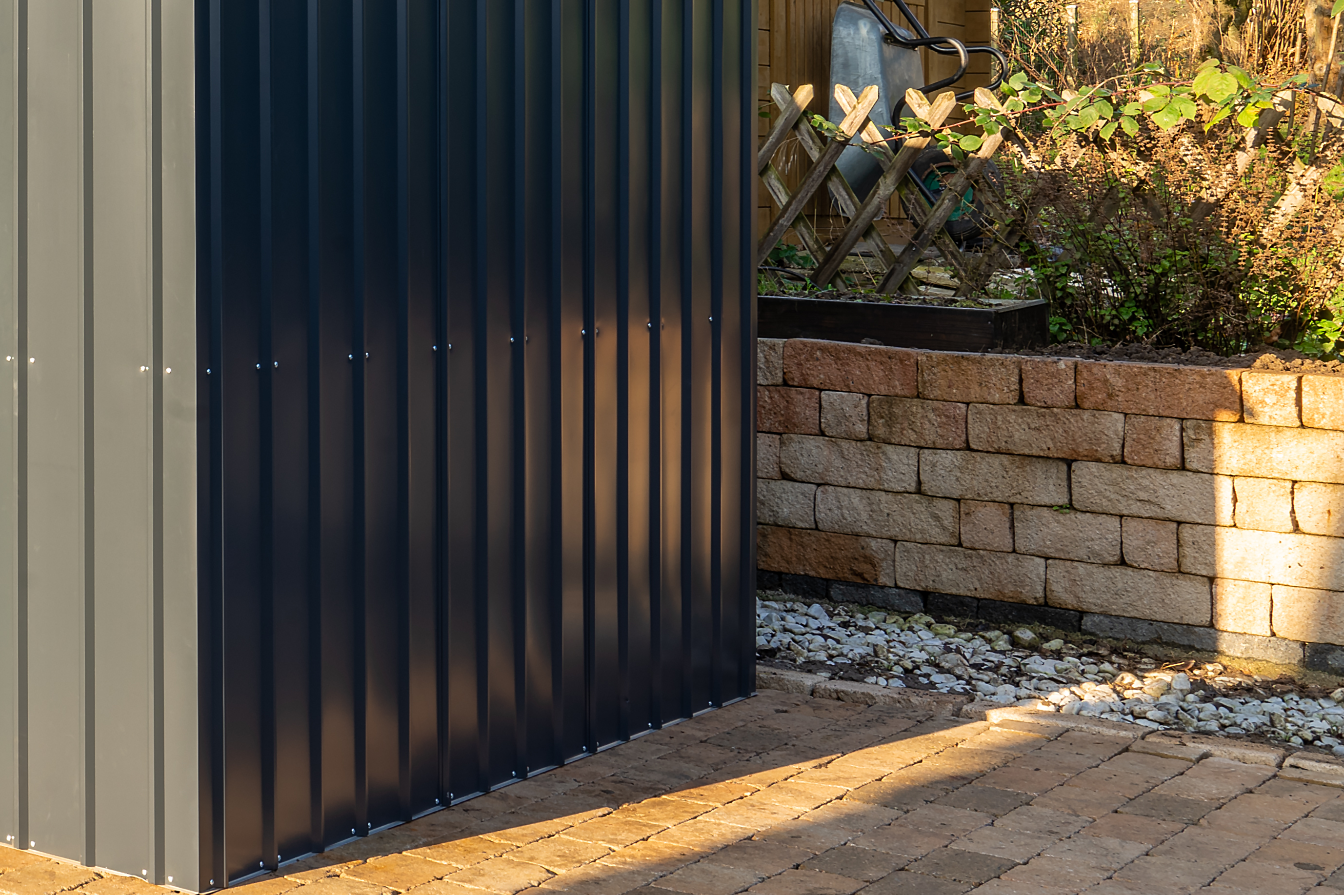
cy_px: 184
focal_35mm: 65
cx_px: -43
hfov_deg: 28.7
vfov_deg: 20.7
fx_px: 2426
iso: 50
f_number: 14
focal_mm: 30
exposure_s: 1/13
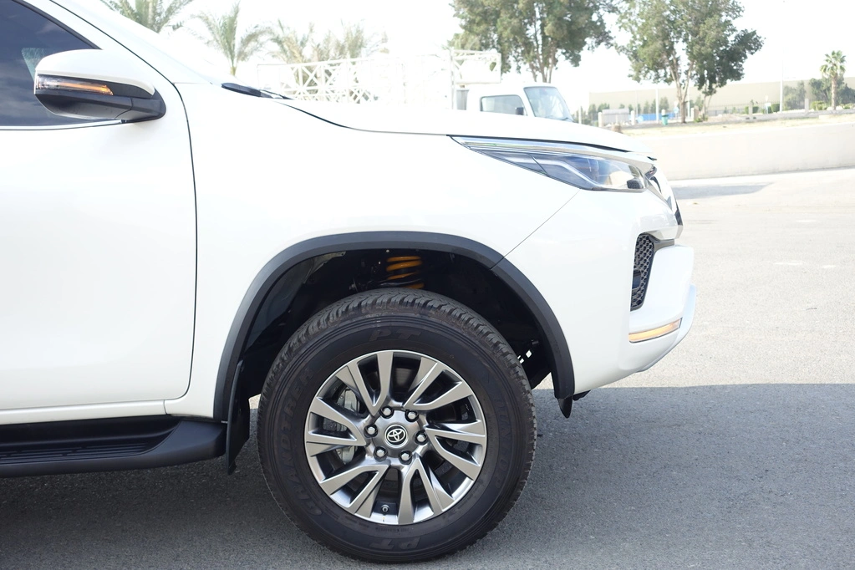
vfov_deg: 35.9
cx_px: 428
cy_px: 285
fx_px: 879
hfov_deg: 51.9
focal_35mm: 37
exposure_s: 1/400
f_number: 5.6
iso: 125
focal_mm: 13.53
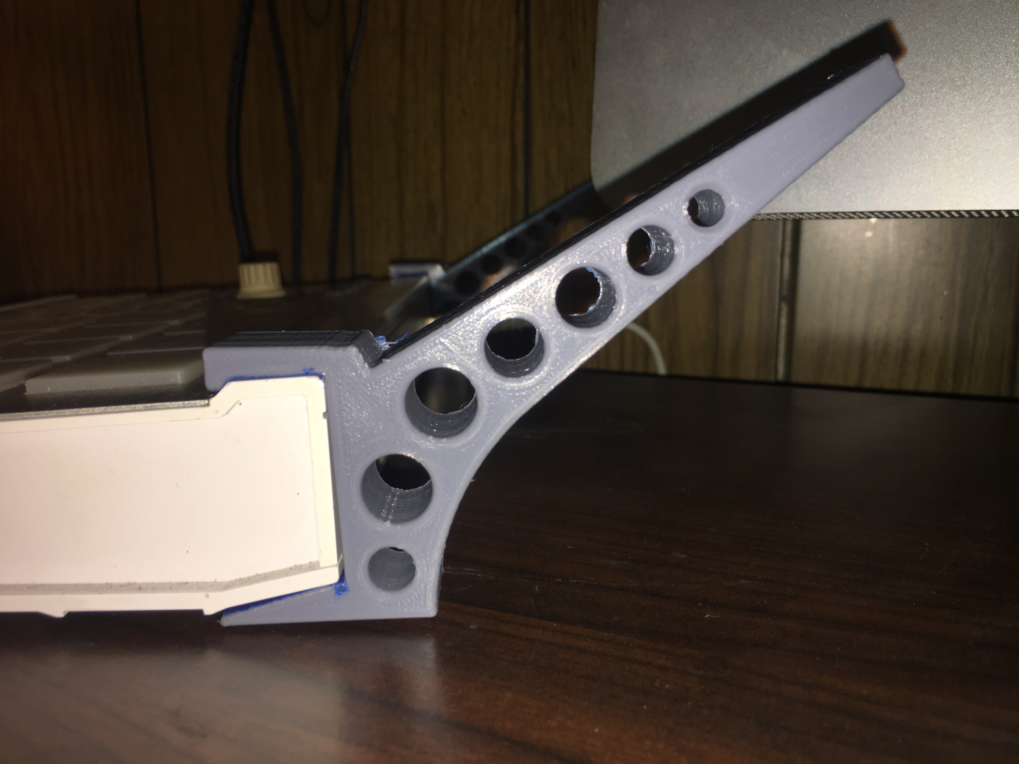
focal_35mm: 29
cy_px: 382
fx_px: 854
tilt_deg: -10.4
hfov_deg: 61.7
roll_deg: +0.1
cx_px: 510
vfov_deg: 48.2
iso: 25
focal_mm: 4.15
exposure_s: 1/99
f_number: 2.2
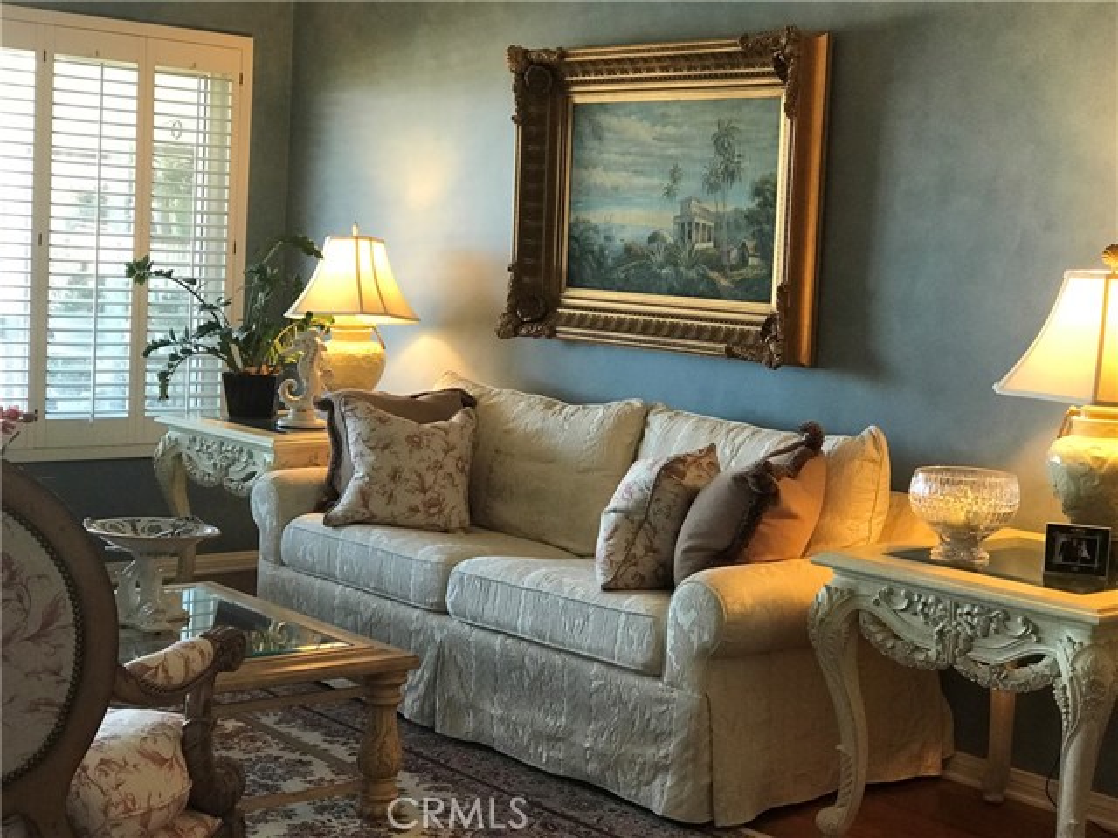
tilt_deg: -6.2
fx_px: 1841
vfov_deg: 25.7
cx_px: 559
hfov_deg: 33.8
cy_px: 419
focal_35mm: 57
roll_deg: -3.7
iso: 200
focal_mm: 6.6
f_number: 2.8
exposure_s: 1/60
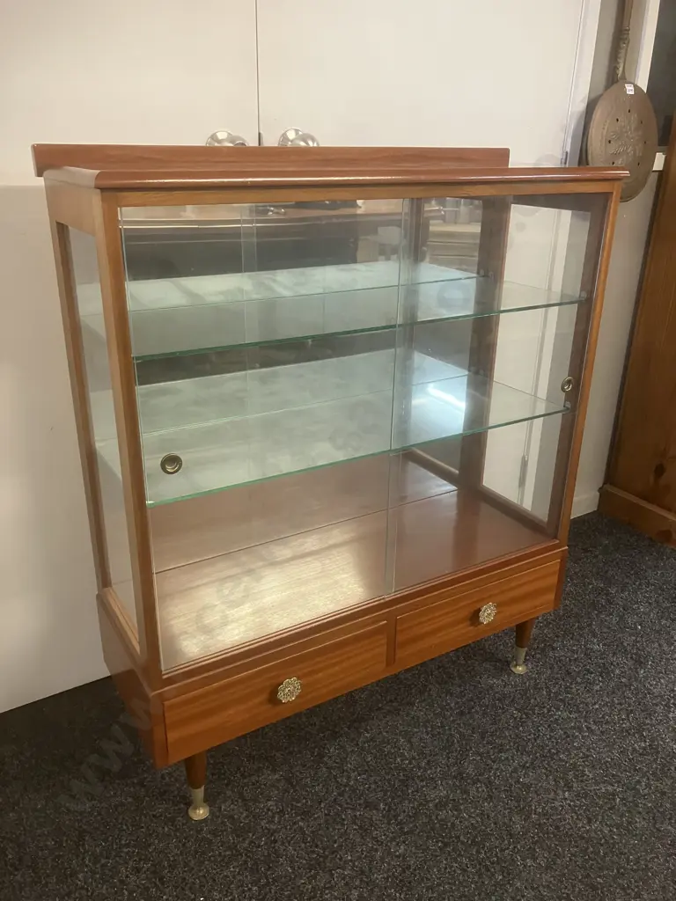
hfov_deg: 49.7
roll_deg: -0.7
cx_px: 338
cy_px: 450
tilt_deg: -21.3
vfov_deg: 63.4
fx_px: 729
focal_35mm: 28
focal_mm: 3.99
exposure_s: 1/50
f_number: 1.8
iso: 250
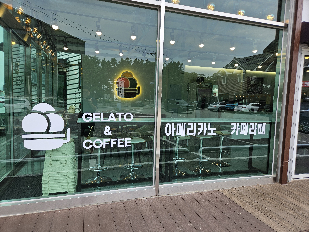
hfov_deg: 73.9
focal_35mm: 23
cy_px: 116
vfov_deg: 58.9
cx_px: 154
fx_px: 205
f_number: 1.8
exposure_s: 1/239
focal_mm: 5.4
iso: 25
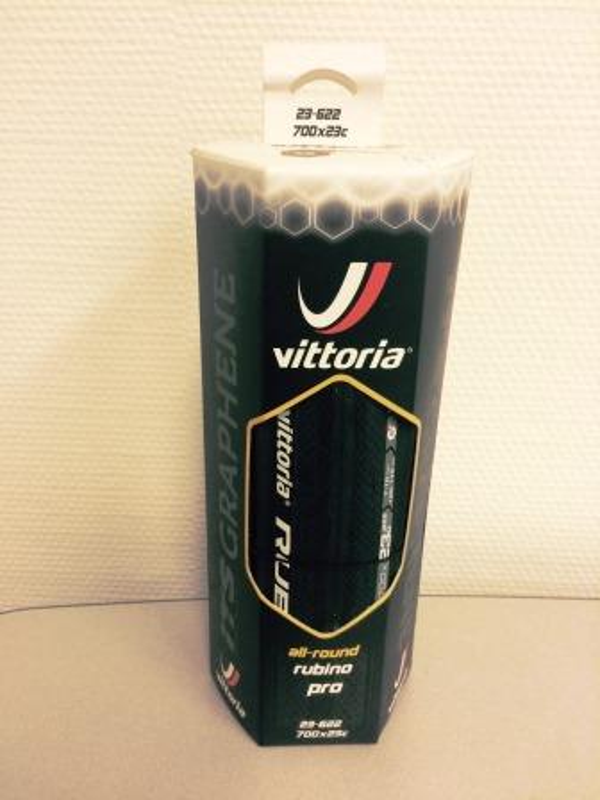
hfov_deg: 48.2
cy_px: 400
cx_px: 300
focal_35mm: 29
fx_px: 670
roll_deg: -0.3
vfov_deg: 61.7
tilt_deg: -21.7
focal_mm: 4.15
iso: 125
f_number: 2.2
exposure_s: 1/33
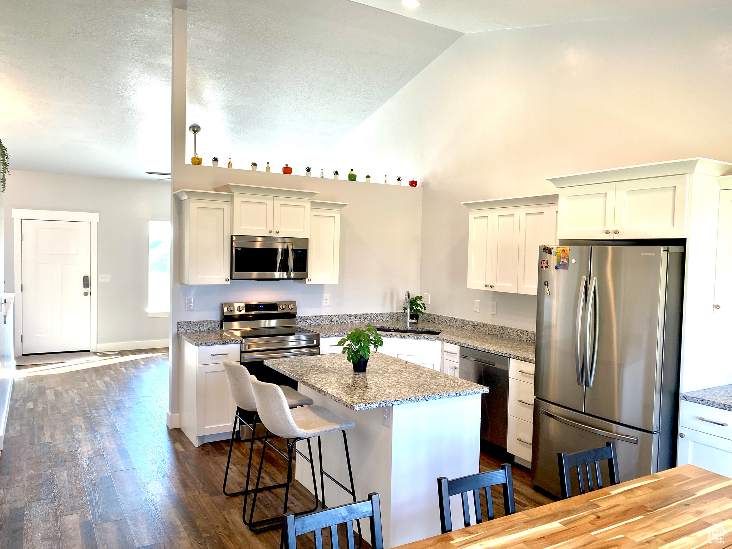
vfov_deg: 53.1
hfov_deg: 67.3
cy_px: 274
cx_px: 366
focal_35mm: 26
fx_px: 550
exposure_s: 1/120
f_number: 1.8
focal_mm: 4.25
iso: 80
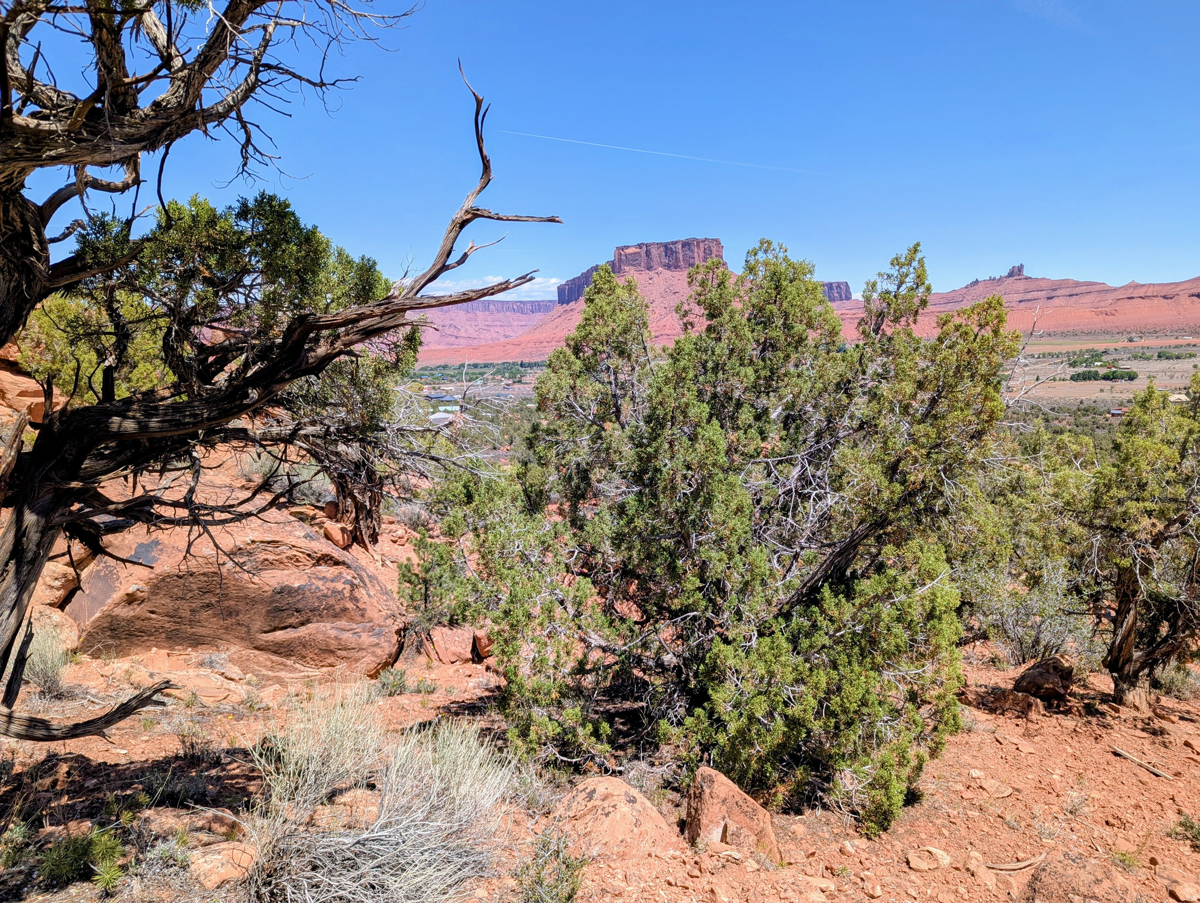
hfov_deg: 71.5
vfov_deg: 56.9
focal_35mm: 24
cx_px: 600
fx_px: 833
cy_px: 452
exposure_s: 1/2137
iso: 47
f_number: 1.85
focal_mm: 6.81
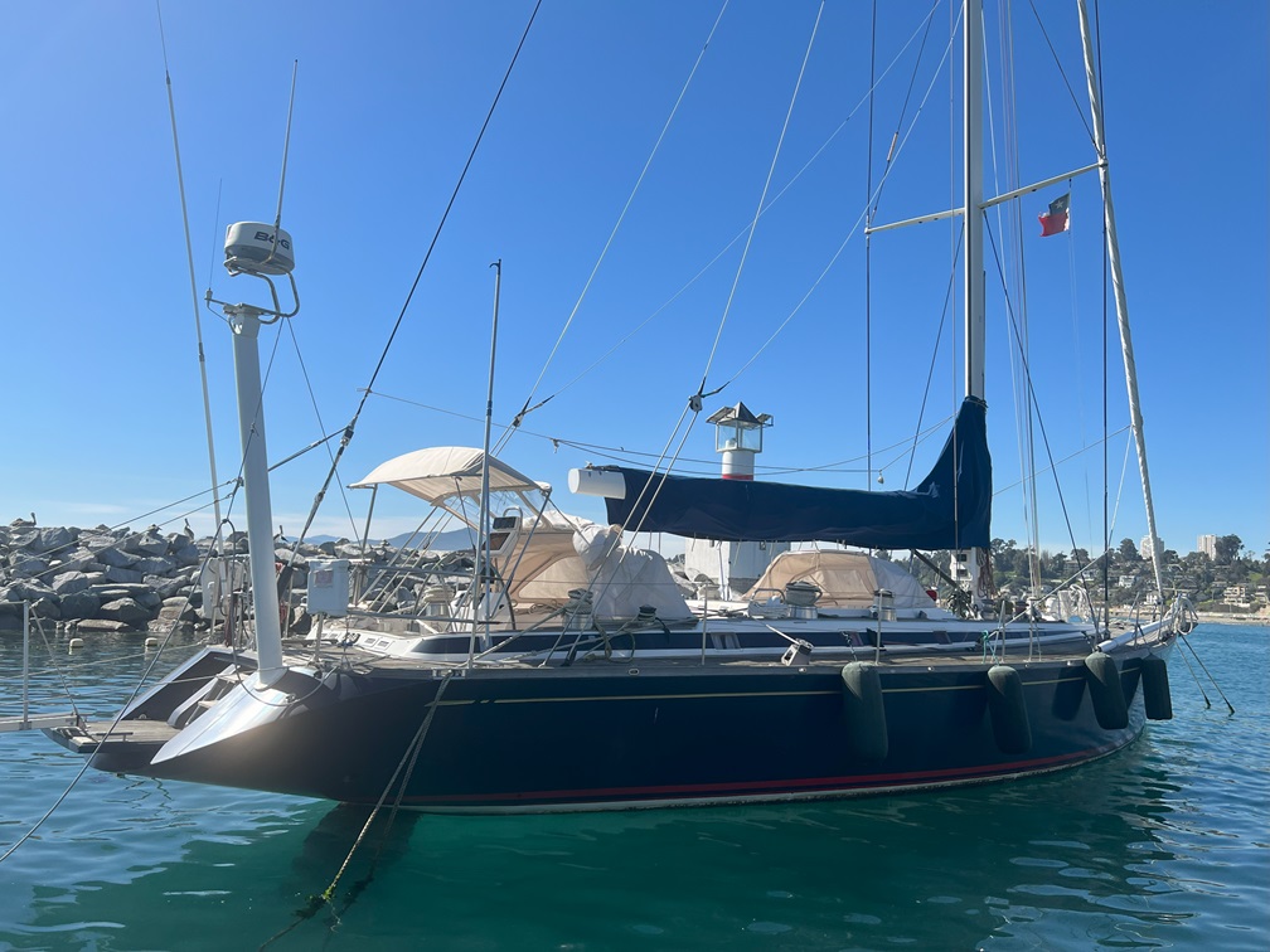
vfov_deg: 53.1
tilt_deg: +6.0
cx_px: 635
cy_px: 476
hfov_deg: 67.3
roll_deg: -3.0
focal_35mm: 26
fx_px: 954
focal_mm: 5.7
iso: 50
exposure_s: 1/4274
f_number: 1.5
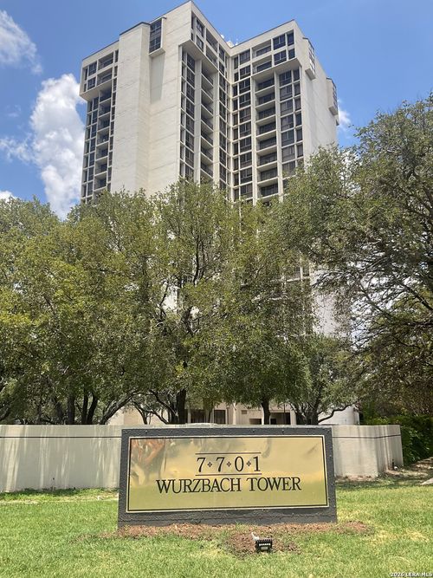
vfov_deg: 61.7
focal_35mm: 29
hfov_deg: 48.2
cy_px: 289
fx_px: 484
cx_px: 216
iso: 16
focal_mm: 3
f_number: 1.8
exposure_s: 1/1195
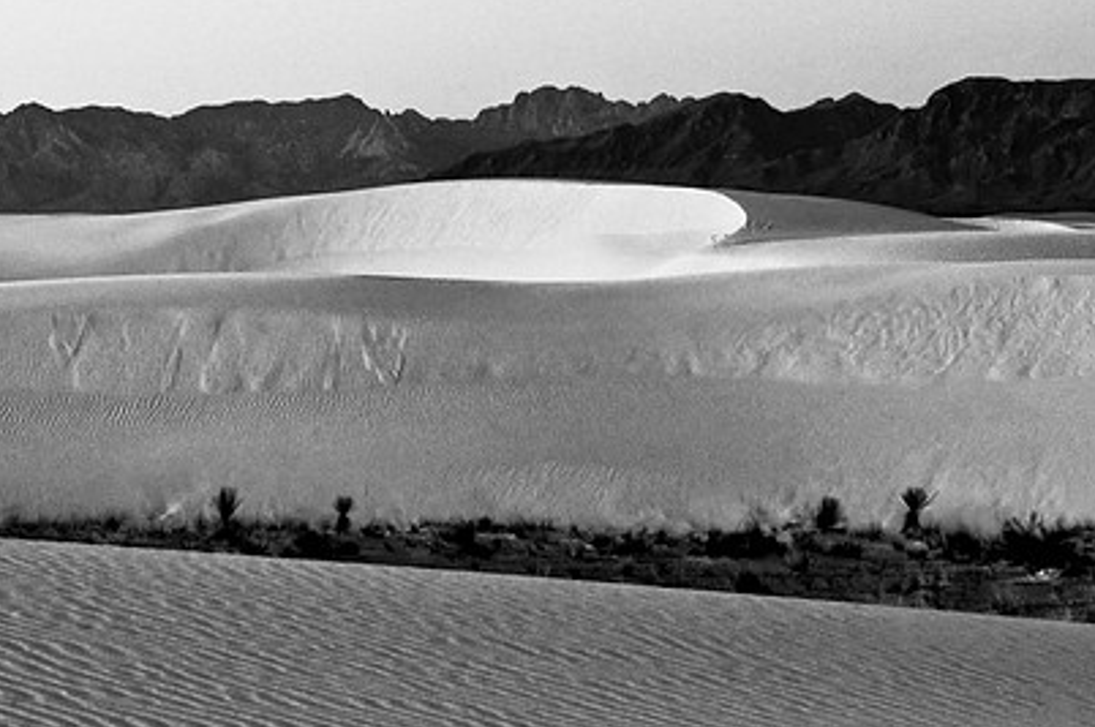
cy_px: 442
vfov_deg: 6.7
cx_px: 368
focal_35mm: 206
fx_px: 6250
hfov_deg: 10.0
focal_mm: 95
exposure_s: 1/8
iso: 200
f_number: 16
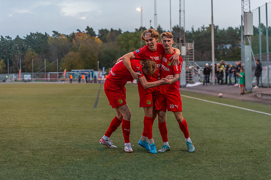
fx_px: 540
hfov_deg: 28.2
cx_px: 136
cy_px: 90
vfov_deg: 19.0
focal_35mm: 72
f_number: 2.8
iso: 8000
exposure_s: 1/1000
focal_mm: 70
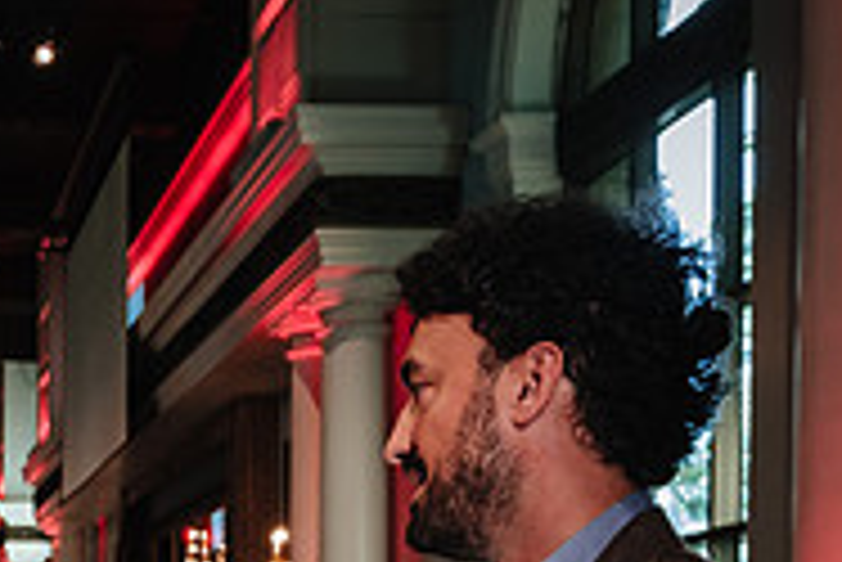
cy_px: 765
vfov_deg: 15.7
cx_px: -135
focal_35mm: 82
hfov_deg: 23.0
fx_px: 1919
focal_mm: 15.9
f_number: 5
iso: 800
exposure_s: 1/60
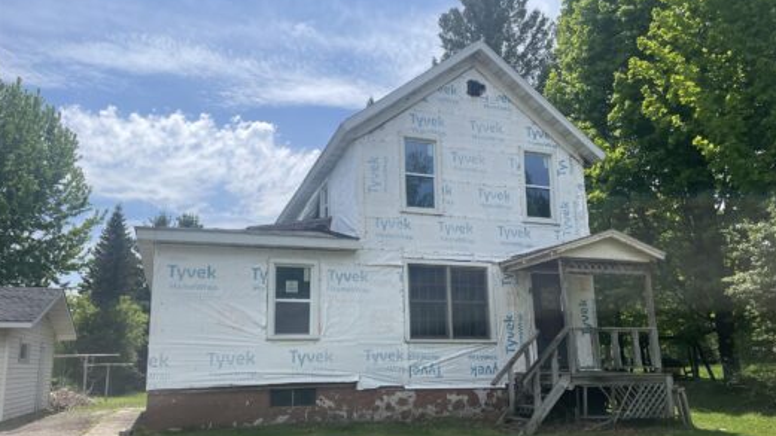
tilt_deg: +11.2
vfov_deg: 40.1
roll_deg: +1.4
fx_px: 597
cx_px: 391
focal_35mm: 29
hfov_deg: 66.1
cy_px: 251
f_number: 1.6
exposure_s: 1/5291
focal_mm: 4.2
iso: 32
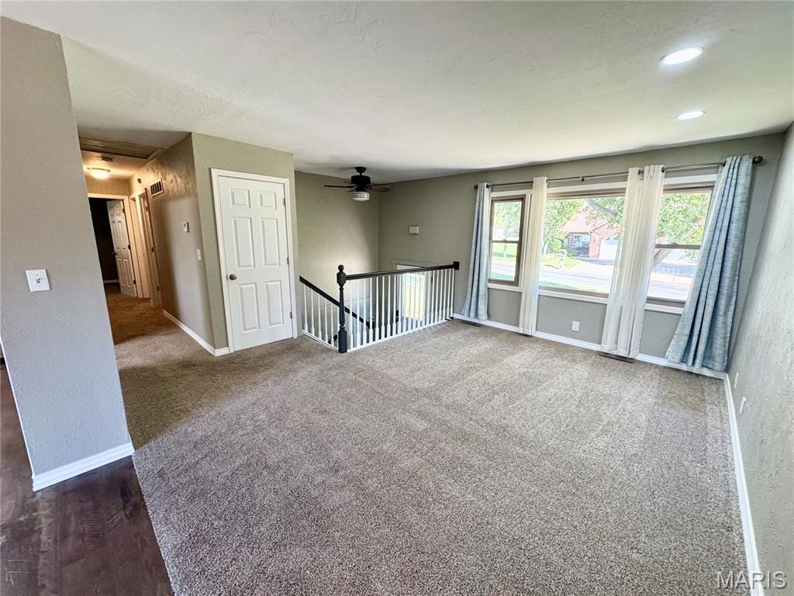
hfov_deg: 102.1
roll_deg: -0.6
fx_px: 321
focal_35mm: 14
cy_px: 298
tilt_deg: -11.0
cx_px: 397
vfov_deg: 85.7
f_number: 2.2
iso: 250
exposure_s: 1/120
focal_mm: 2.22
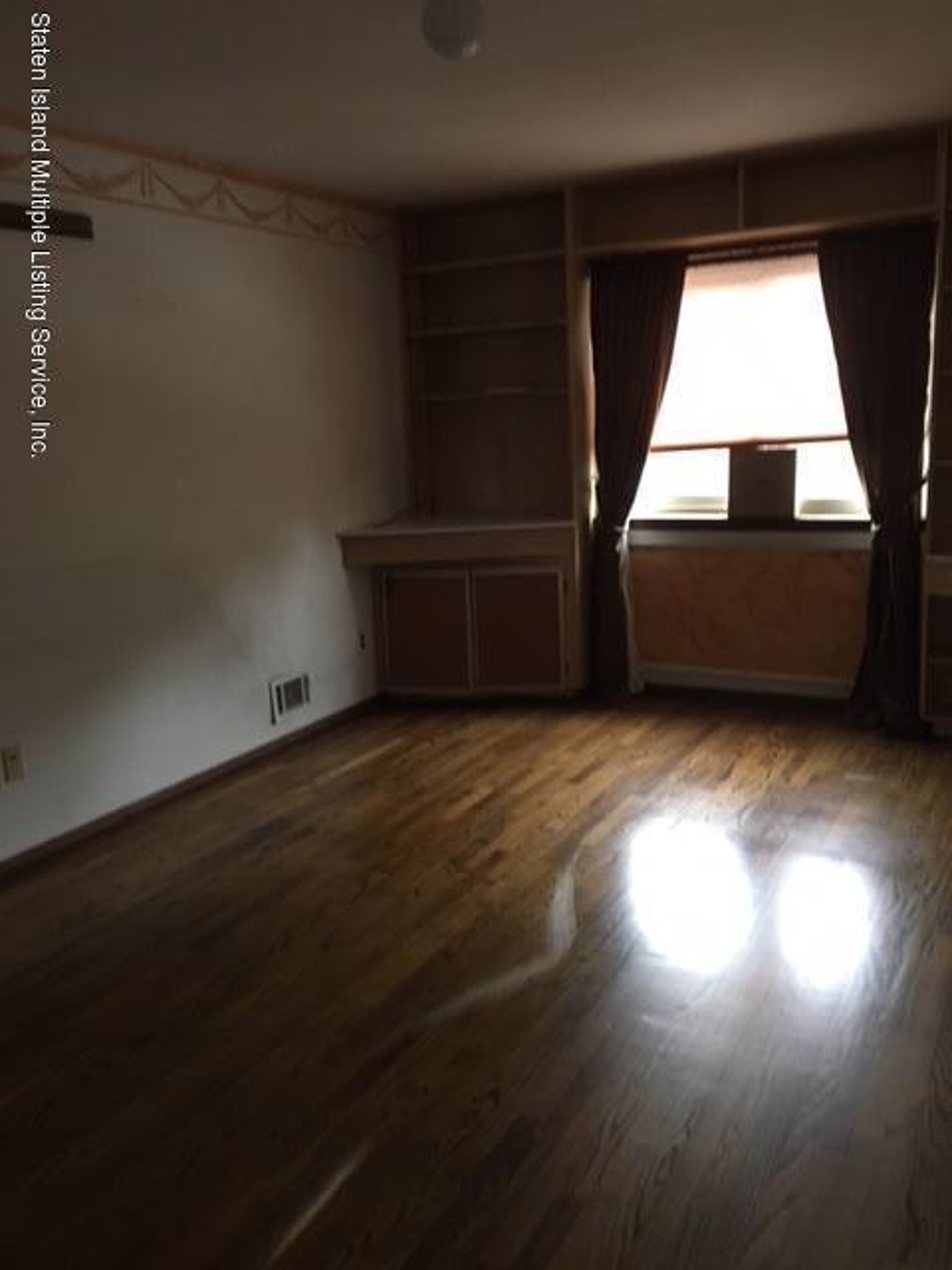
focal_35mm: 29
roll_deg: +2.5
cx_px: 476
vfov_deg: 61.7
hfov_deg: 48.2
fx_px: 1063
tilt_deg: -10.4
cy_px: 635
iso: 200
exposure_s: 1/17
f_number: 2.2
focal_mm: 4.15
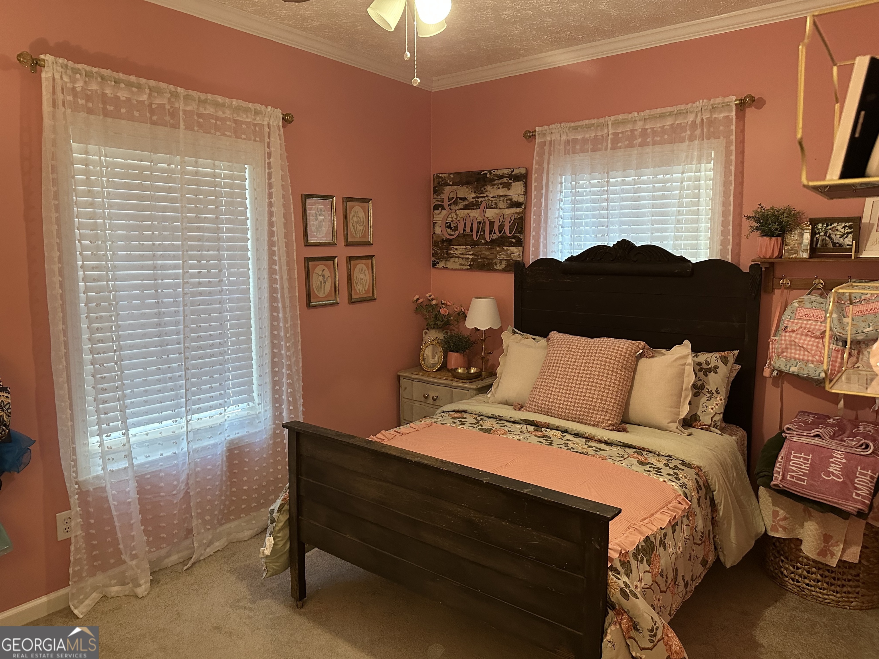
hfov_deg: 71.6
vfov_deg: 56.8
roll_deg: +0.1
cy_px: 330
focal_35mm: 24
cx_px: 440
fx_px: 609
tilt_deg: -6.4
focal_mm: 6.86
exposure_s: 1/60
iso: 500
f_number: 1.78
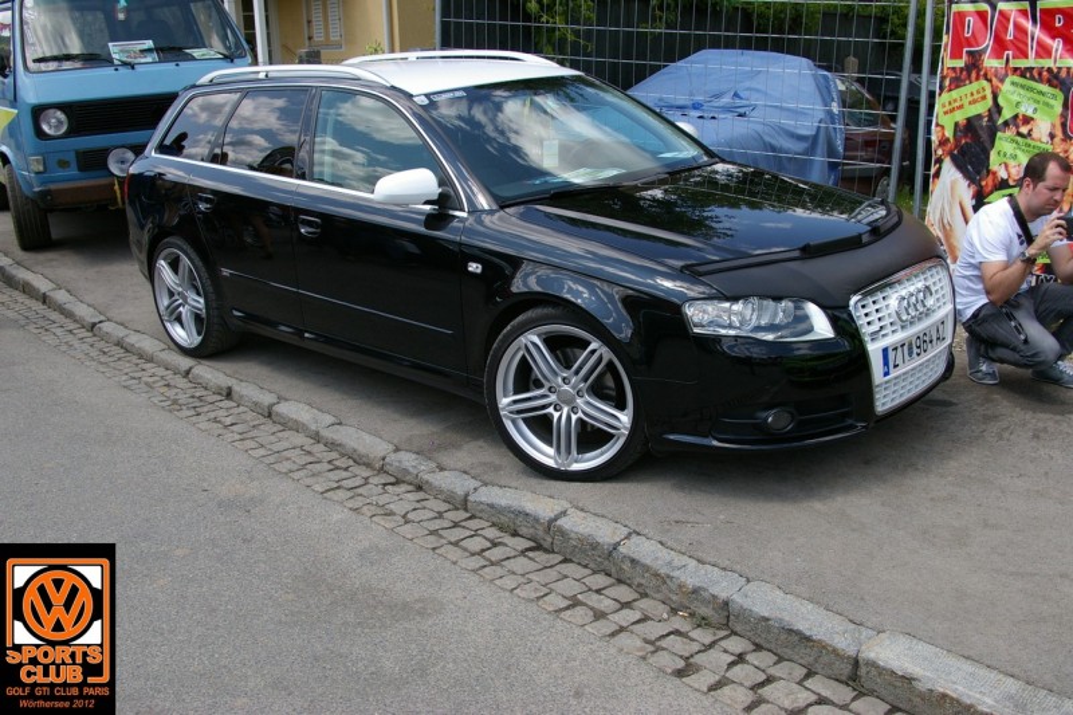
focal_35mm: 36
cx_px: 536
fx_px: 1073
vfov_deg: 36.9
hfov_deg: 53.1
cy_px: 358
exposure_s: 1/180
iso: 200
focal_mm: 24
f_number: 8
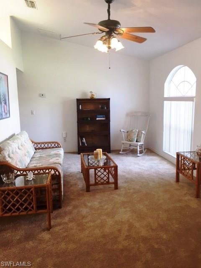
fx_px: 225
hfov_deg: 48.2
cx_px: 100
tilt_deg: -8.9
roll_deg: +1.7
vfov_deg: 61.7
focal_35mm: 29
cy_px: 134
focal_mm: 4.15
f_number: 2.2
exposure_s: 1/30
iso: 32
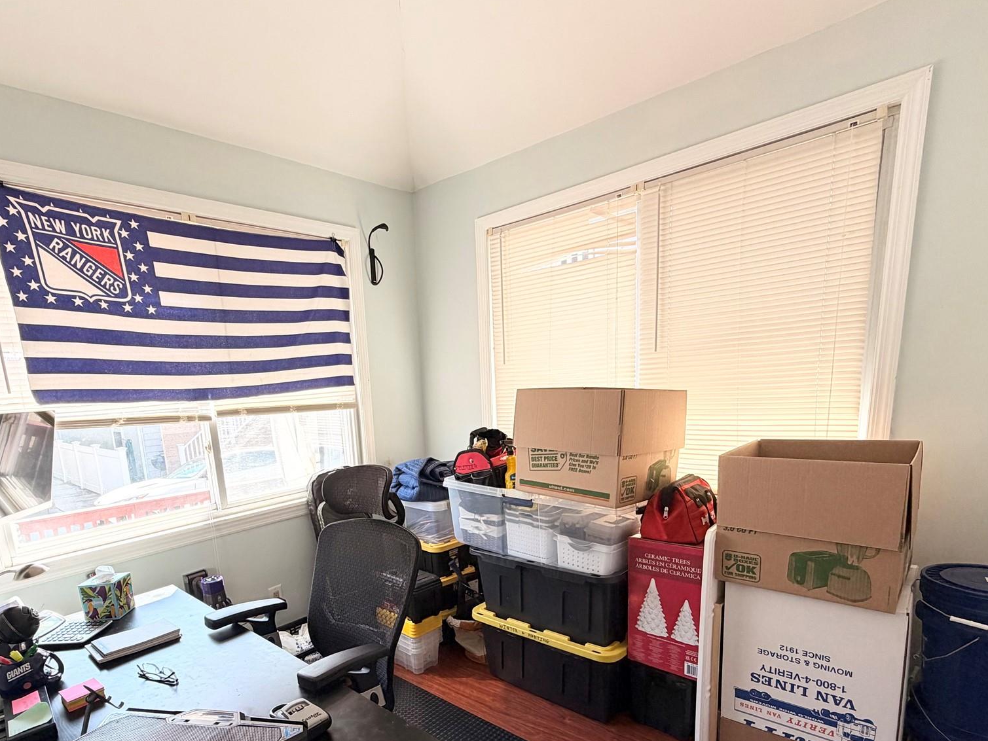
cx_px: 448
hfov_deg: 84.4
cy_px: 488
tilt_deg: -10.8
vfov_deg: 67.0
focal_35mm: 19
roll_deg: +2.9
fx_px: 542
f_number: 2.2
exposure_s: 1/121
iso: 80
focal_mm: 2.22
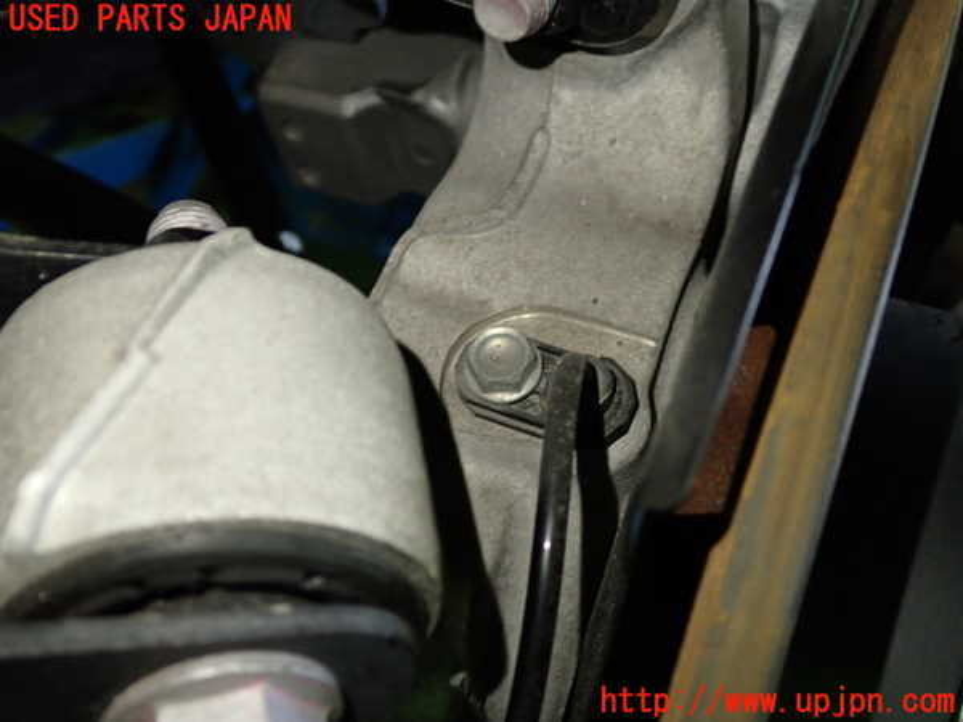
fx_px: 1057
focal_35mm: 38
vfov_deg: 37.7
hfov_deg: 49.0
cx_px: 482
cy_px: 361
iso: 320
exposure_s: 1/40
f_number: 2.7
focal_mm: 6.83
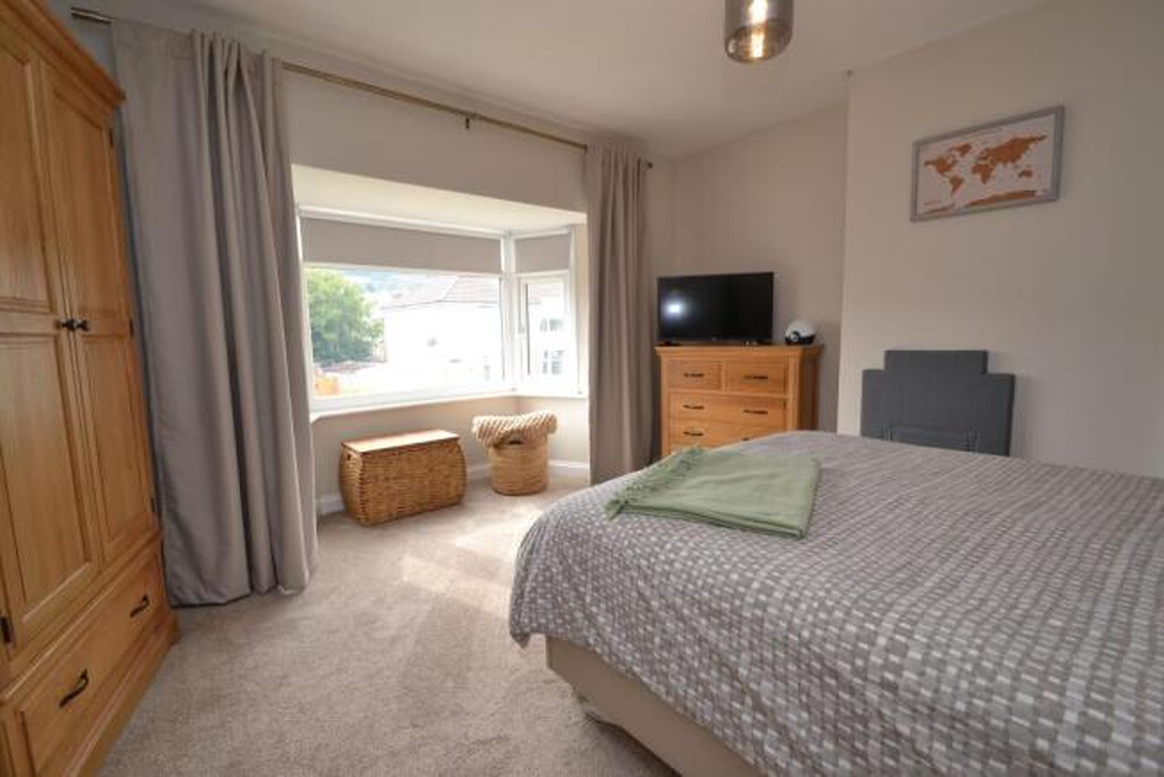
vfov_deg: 77.4
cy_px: 388
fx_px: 485
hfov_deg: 100.4
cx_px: 582
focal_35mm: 15
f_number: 5
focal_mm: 10
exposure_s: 1/100
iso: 400
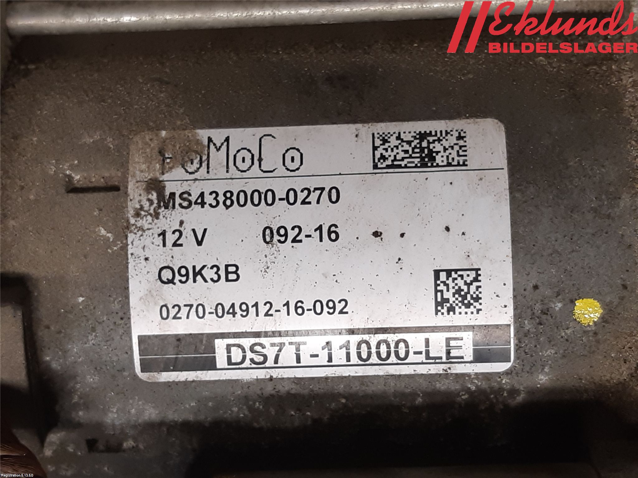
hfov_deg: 67.3
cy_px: 239
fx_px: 479
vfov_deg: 53.1
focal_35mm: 26
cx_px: 319
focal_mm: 3.93
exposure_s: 1/50
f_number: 1.7
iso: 100
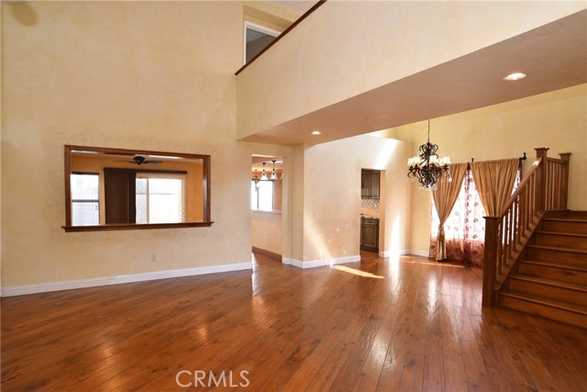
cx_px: 294
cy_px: 196
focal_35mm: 20
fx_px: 318
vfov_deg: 63.2
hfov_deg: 85.4
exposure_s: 1/60
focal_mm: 13
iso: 800
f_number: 7.1
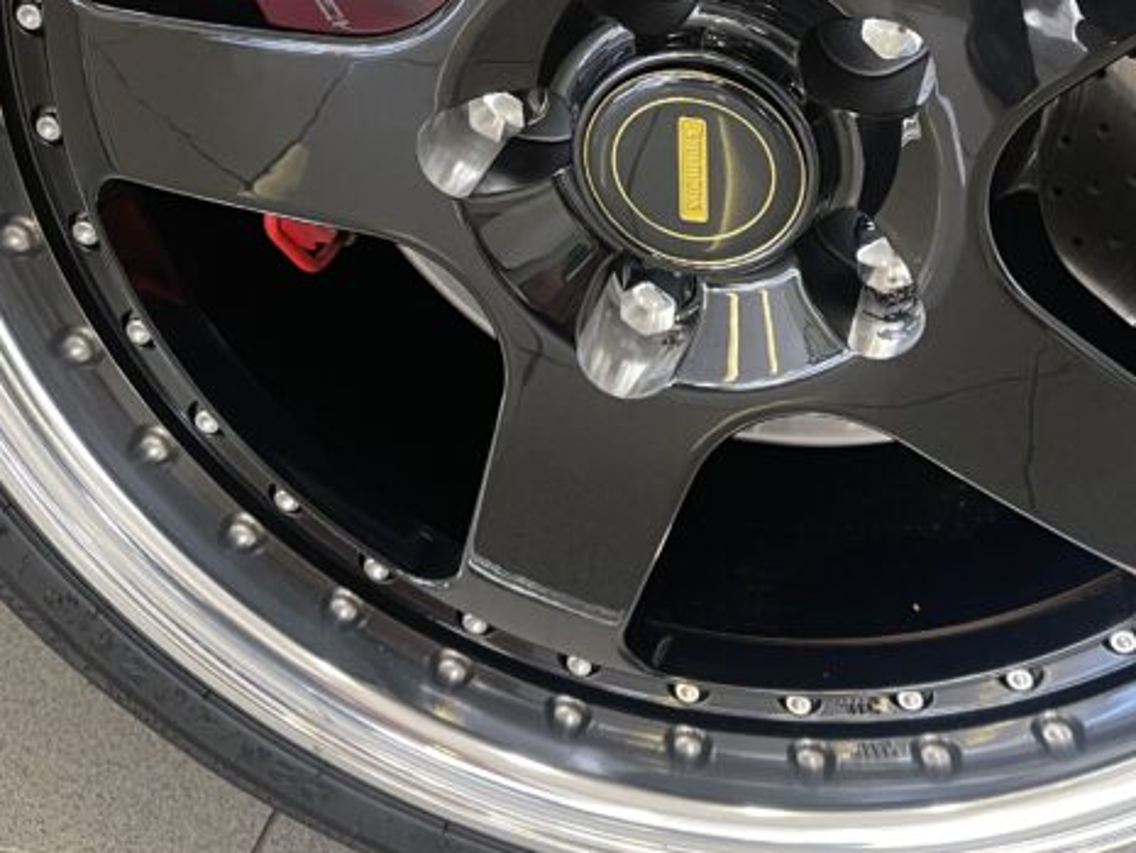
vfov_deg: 25.1
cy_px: -24
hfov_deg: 34.5
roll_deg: -4.7
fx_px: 1805
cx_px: 784
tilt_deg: -23.8
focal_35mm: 55
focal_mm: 5.1
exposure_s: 1/50
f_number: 1.6
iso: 320
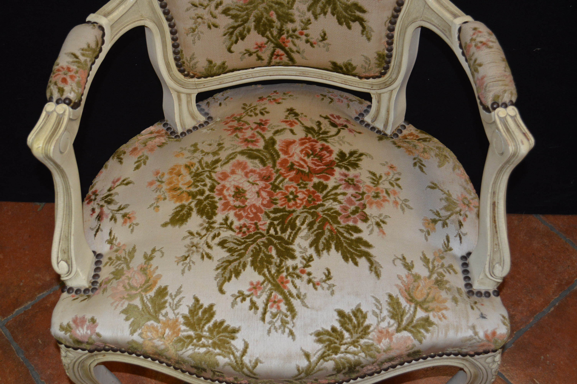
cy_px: 192
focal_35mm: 48
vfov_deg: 28.0
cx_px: 288
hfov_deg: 41.1
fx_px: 769
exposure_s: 1/60
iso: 500
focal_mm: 32
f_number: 4.8
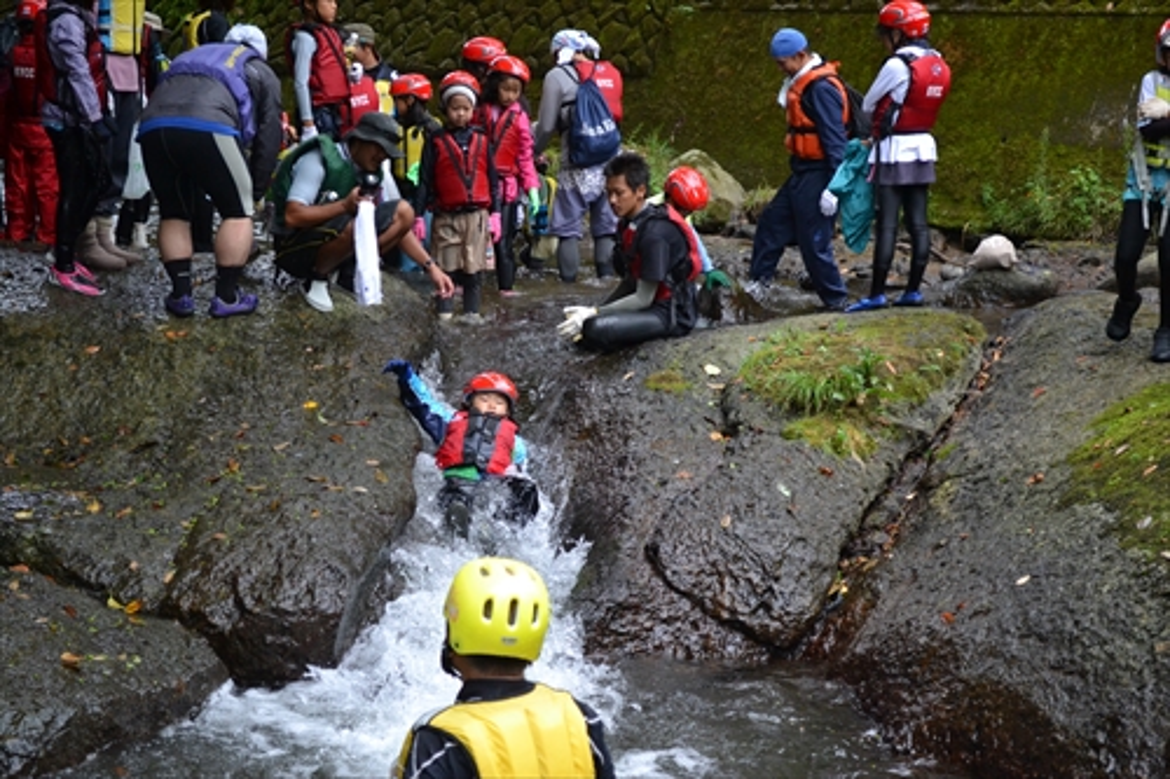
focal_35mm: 72
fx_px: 2339
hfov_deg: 28.1
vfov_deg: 18.9
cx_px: 585
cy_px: 390
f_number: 5.3
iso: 1100
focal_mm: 48
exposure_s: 1/500
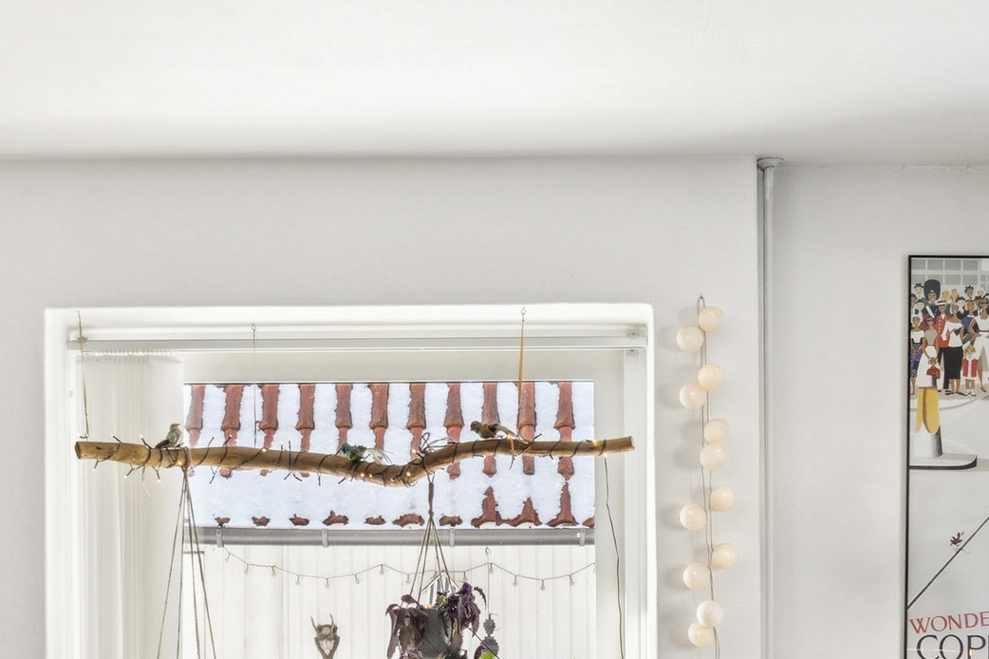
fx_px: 2017
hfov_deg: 27.6
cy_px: 675
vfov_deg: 18.0
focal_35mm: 73
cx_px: 481
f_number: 8
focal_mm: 17
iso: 200
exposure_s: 1/50
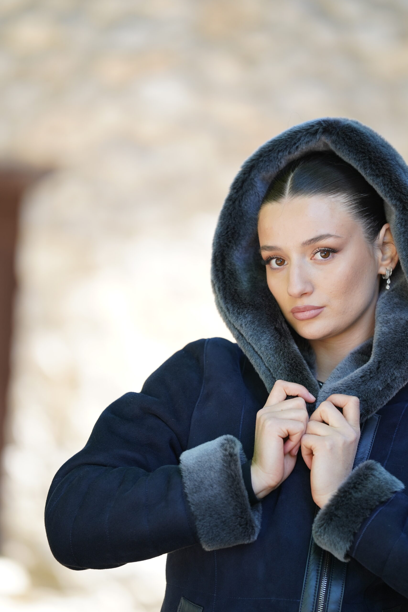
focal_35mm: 200
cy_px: 306
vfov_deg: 10.3
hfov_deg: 6.9
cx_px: 204
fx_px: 3399
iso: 320
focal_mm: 200
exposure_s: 1/320
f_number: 2.8
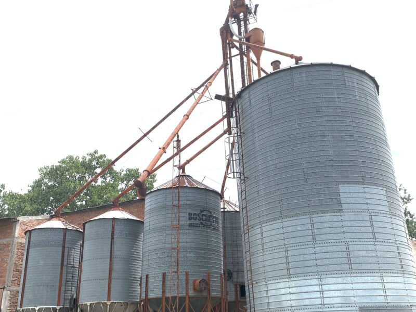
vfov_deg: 53.1
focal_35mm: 26
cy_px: 156
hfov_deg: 67.3
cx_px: 208
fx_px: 312
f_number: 1.8
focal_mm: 4.25
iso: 25
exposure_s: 1/2481
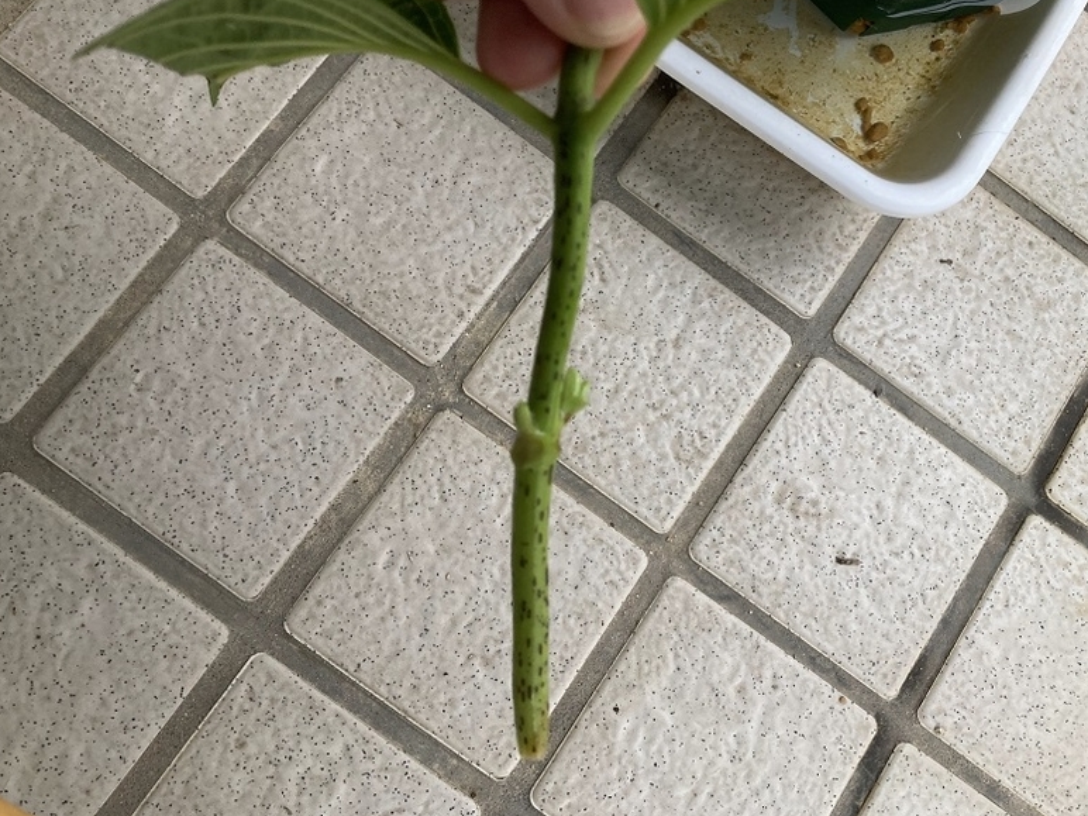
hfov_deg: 61.7
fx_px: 911
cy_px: 413
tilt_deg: -78.2
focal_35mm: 29
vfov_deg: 48.2
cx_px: 544
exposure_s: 1/64
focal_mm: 3.99
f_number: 1.8
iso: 80
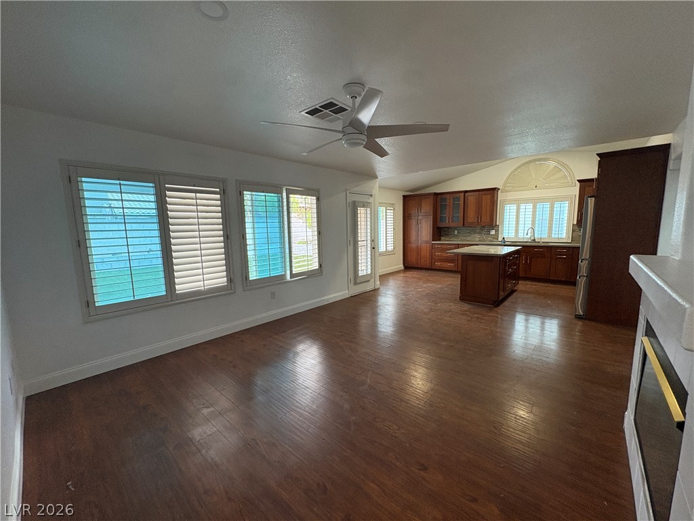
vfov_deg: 85.7
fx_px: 281
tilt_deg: -7.3
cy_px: 260
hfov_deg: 102.1
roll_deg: +0.9
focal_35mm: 14
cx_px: 347
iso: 250
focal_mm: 2.22
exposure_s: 1/60
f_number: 2.2
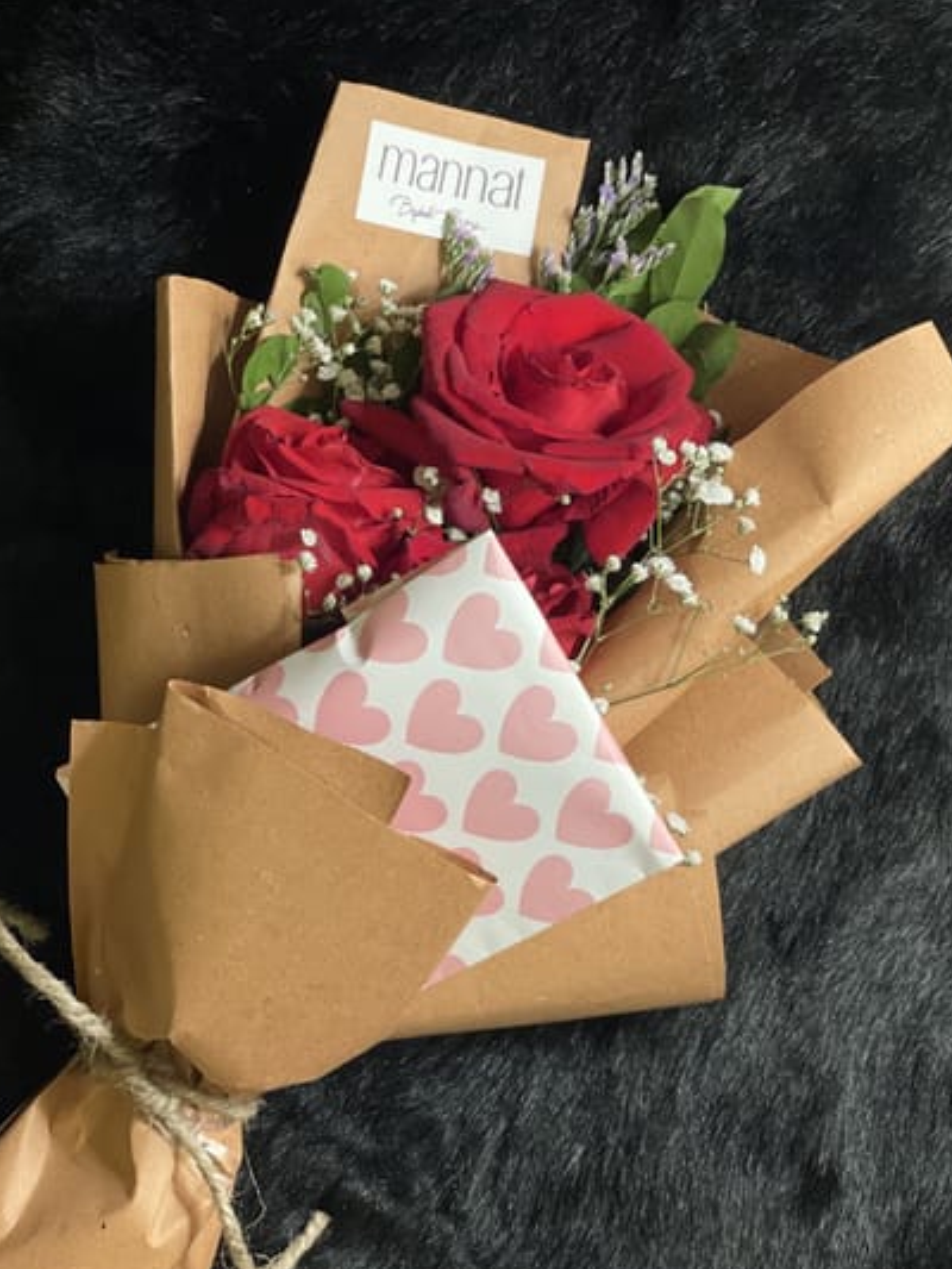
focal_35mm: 82
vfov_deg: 23.8
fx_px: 3006
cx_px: 457
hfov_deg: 18.0
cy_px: 670
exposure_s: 1/34
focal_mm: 7.5
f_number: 2.2
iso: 250
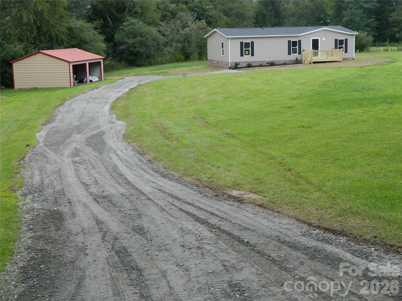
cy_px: 150
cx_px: 201
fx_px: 662
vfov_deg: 25.7
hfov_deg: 33.8
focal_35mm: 57
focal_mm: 10.2
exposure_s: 1/100
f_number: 3.8
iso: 80
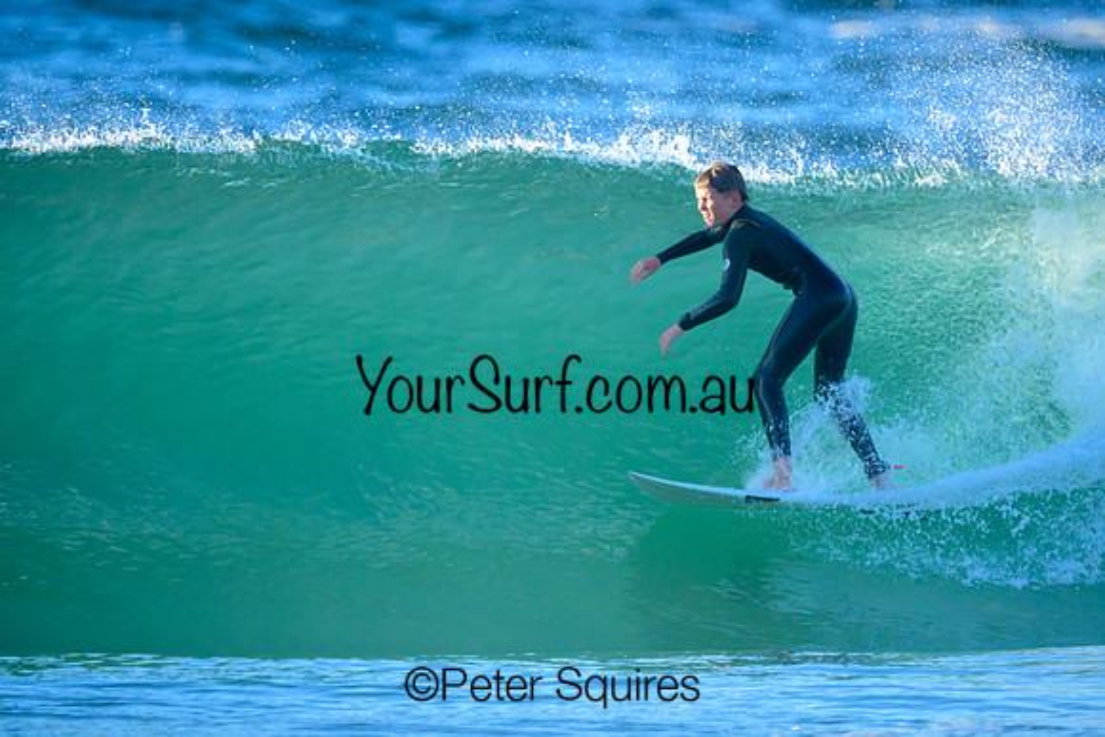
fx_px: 32536
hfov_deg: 1.9
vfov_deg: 1.3
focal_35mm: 1060
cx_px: 599
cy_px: 380
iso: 1400
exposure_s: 1/2000
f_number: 6.3
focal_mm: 800
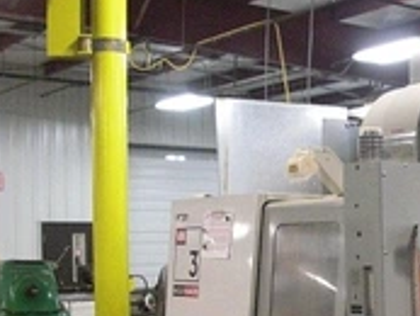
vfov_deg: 17.5
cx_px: 456
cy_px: 297
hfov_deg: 22.3
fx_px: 1008
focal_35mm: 83
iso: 800
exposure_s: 1/100
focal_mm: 6.3
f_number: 2.8
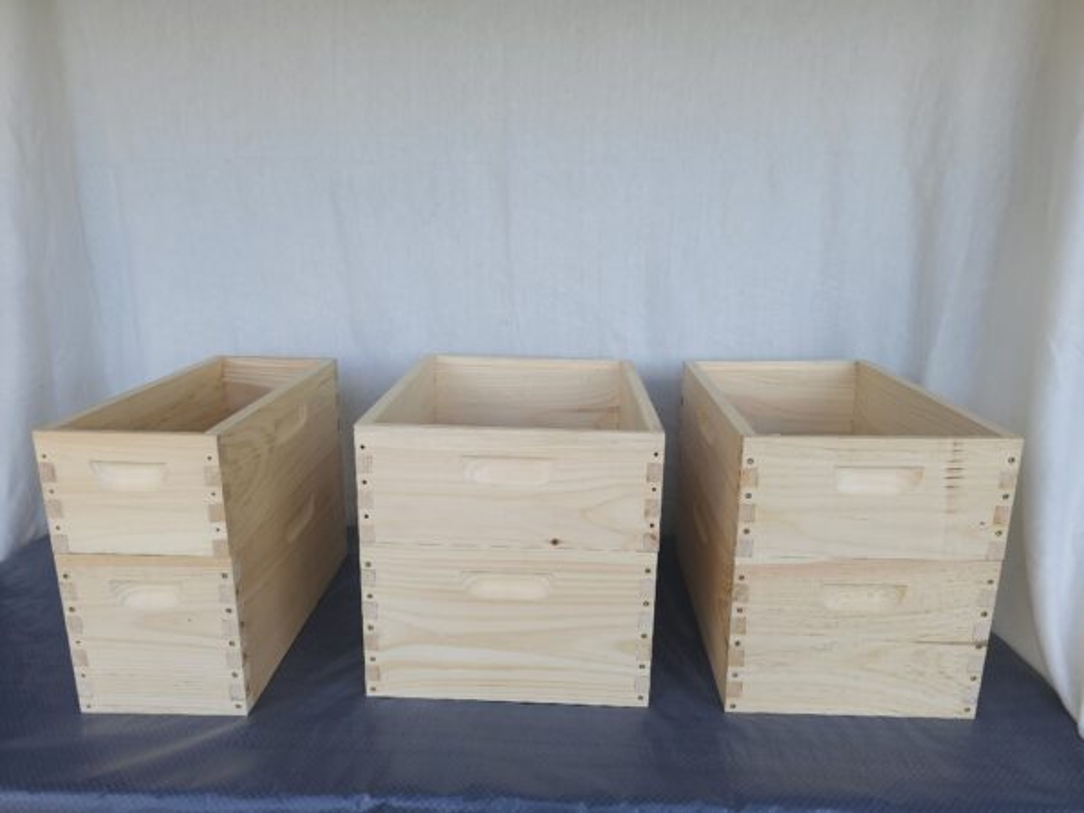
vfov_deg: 58.9
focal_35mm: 23
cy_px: 406
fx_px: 720
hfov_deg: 73.9
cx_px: 542
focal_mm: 6.3
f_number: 1.7
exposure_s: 1/60
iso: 12
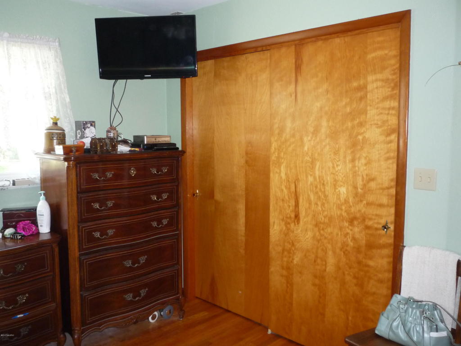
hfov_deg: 56.8
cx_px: 230
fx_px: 426
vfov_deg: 44.2
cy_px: 173
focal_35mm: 32
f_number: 3.3
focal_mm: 5.2
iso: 320
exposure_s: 1/30
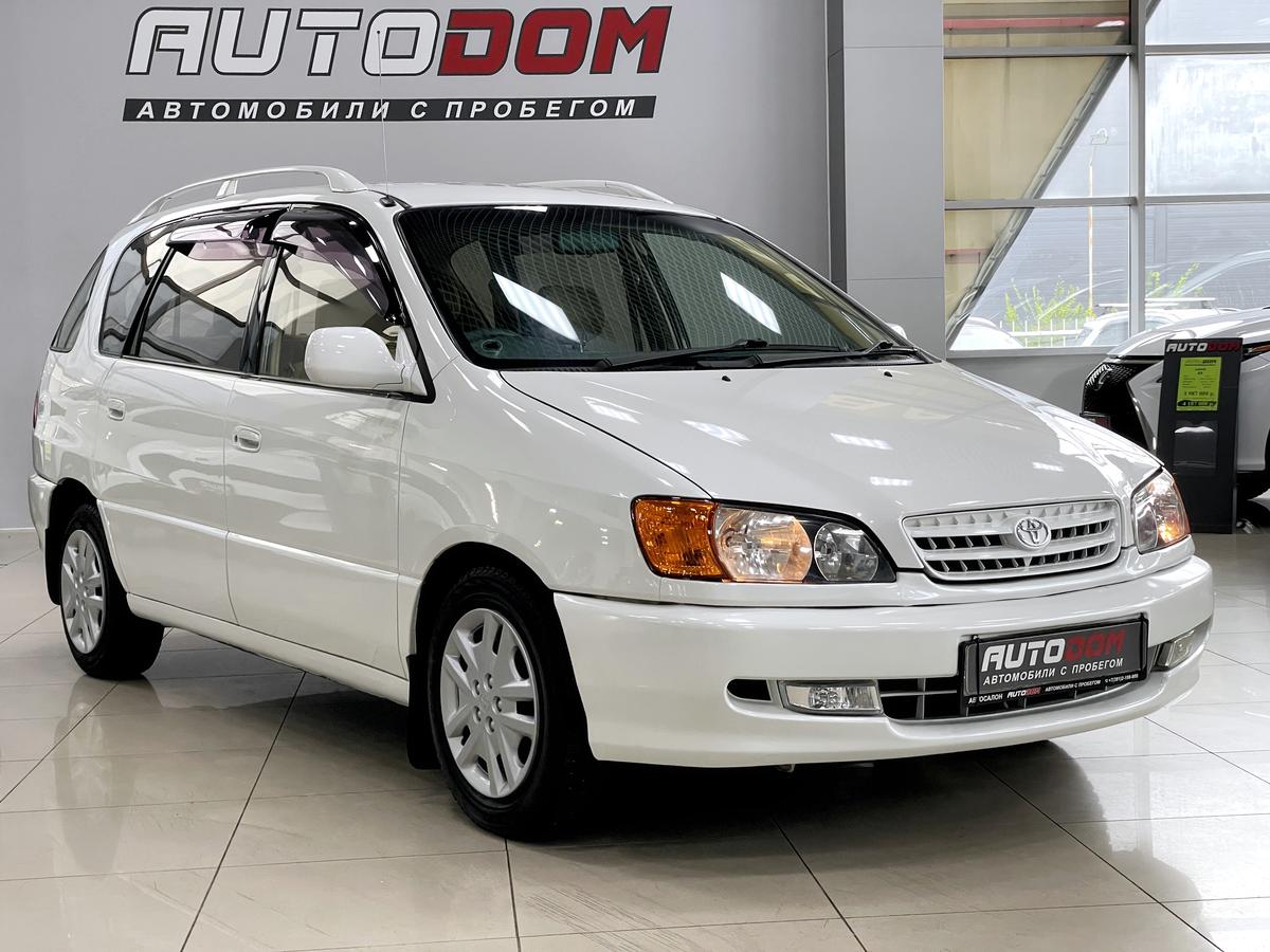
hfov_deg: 36.8
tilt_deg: -3.6
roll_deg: +1.6
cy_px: 476
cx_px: 635
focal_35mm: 52
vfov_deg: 28.0
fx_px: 1908
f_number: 2
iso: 200
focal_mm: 6
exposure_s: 1/100
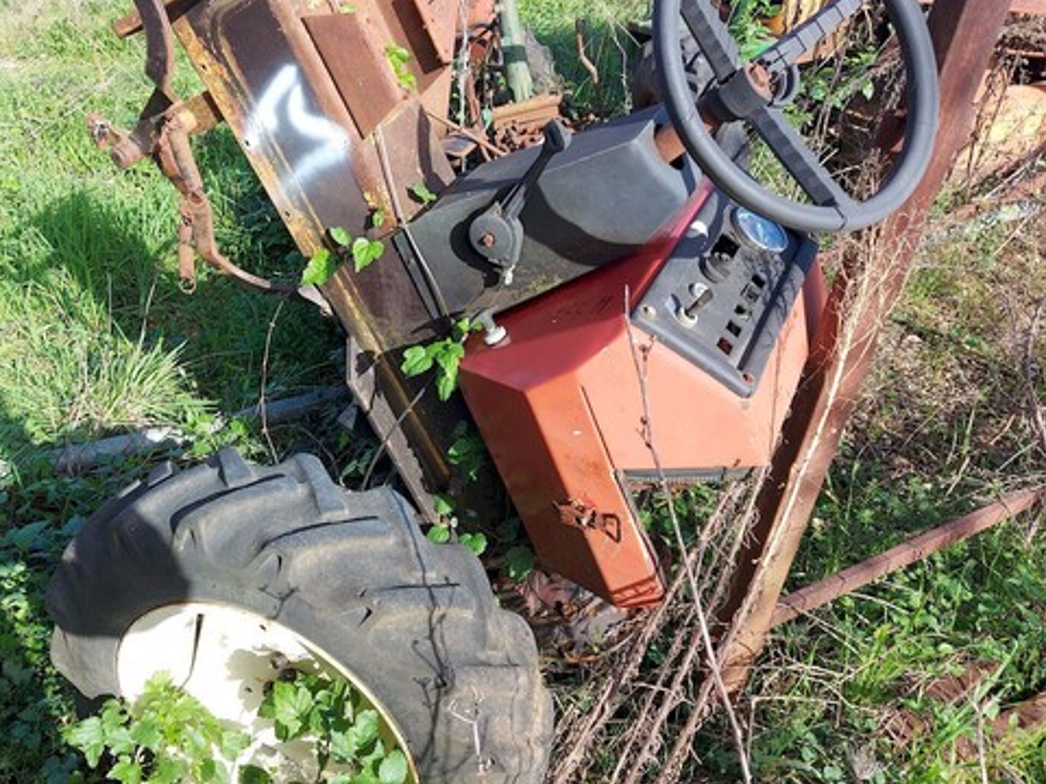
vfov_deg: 46.8
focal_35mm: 30
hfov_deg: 59.5
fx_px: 907
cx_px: 416
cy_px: 401
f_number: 1.8
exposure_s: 1/376
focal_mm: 5.23
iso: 32
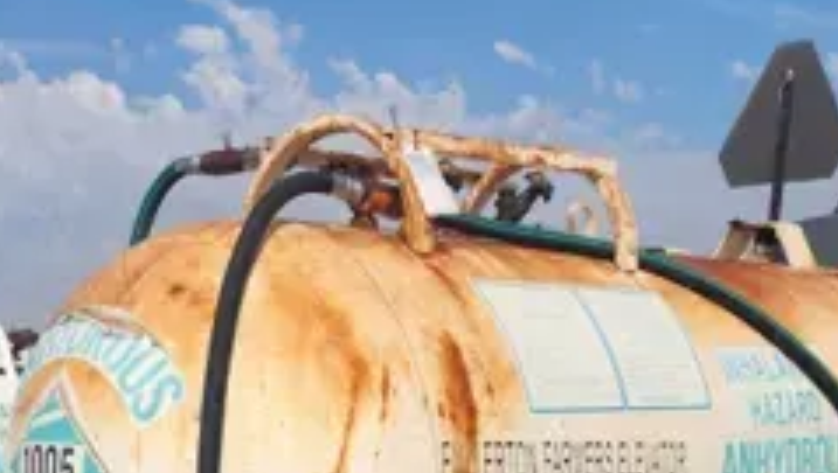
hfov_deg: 31.2
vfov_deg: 16.2
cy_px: 753
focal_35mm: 67
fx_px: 1490
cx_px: 298
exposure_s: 1/1293
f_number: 1.8
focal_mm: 6.4
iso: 12
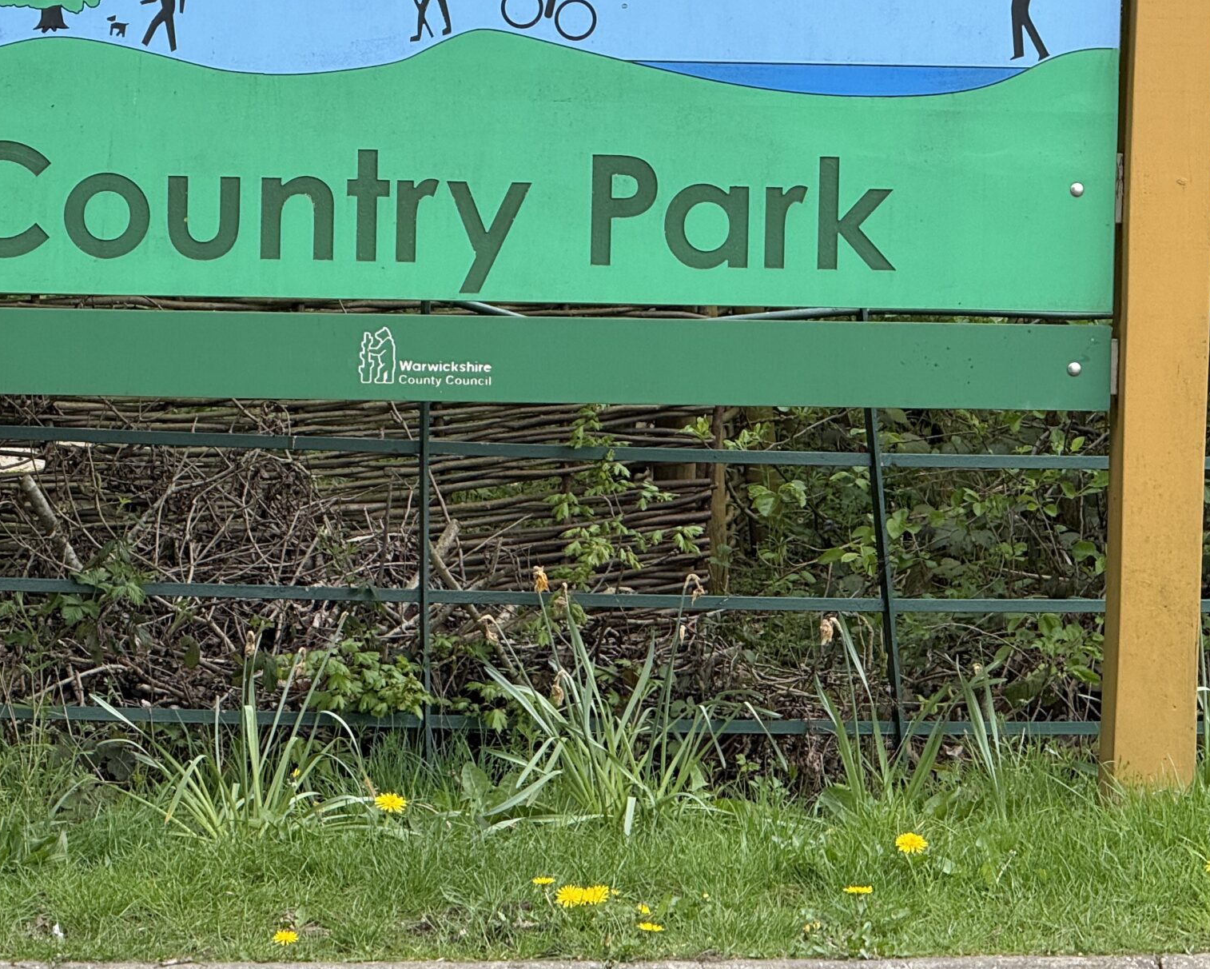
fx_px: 7092
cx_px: 440
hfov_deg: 9.7
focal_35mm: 198
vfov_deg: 7.8
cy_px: 204
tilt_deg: -0.6
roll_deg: -0.9
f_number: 2.8
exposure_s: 1/331
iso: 64
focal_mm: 15.66
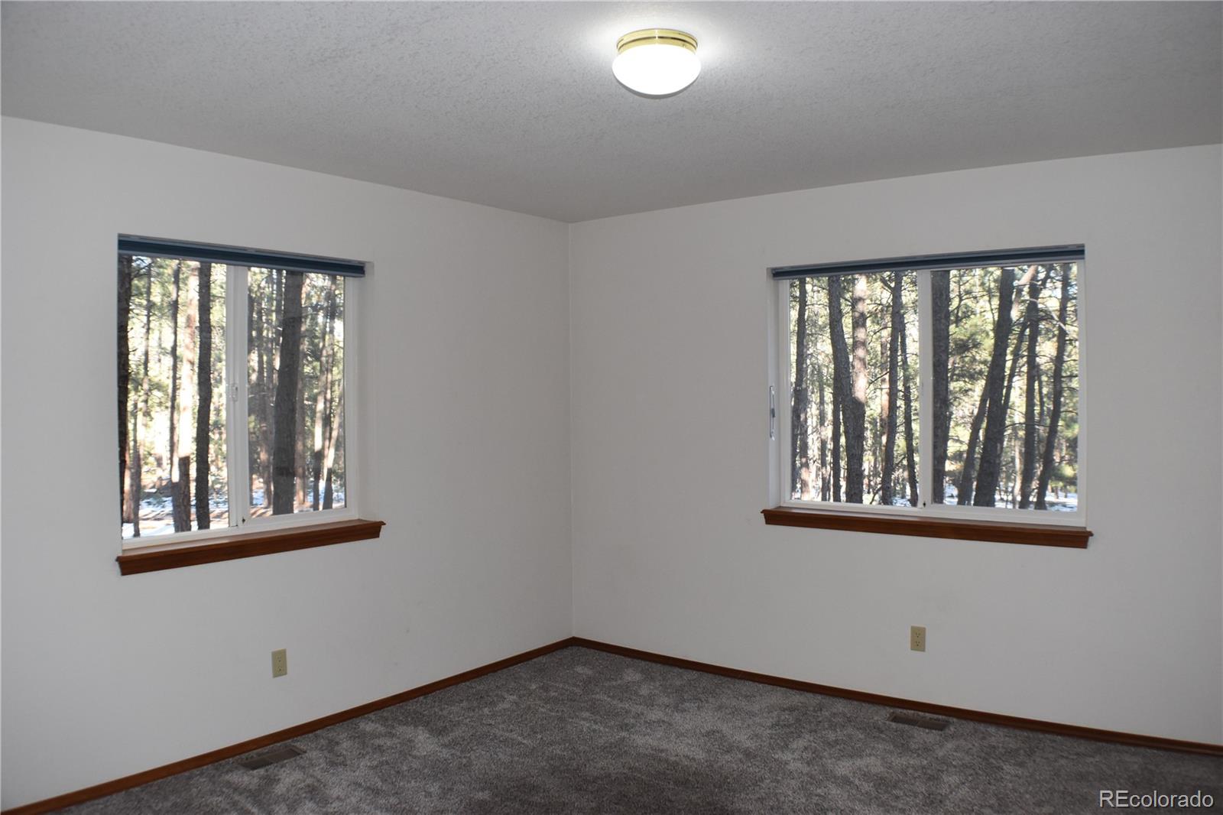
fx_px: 1172
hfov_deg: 55.1
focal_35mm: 34
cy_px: 408
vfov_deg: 38.3
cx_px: 612
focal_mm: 23
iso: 720
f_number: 5.6
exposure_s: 1/125
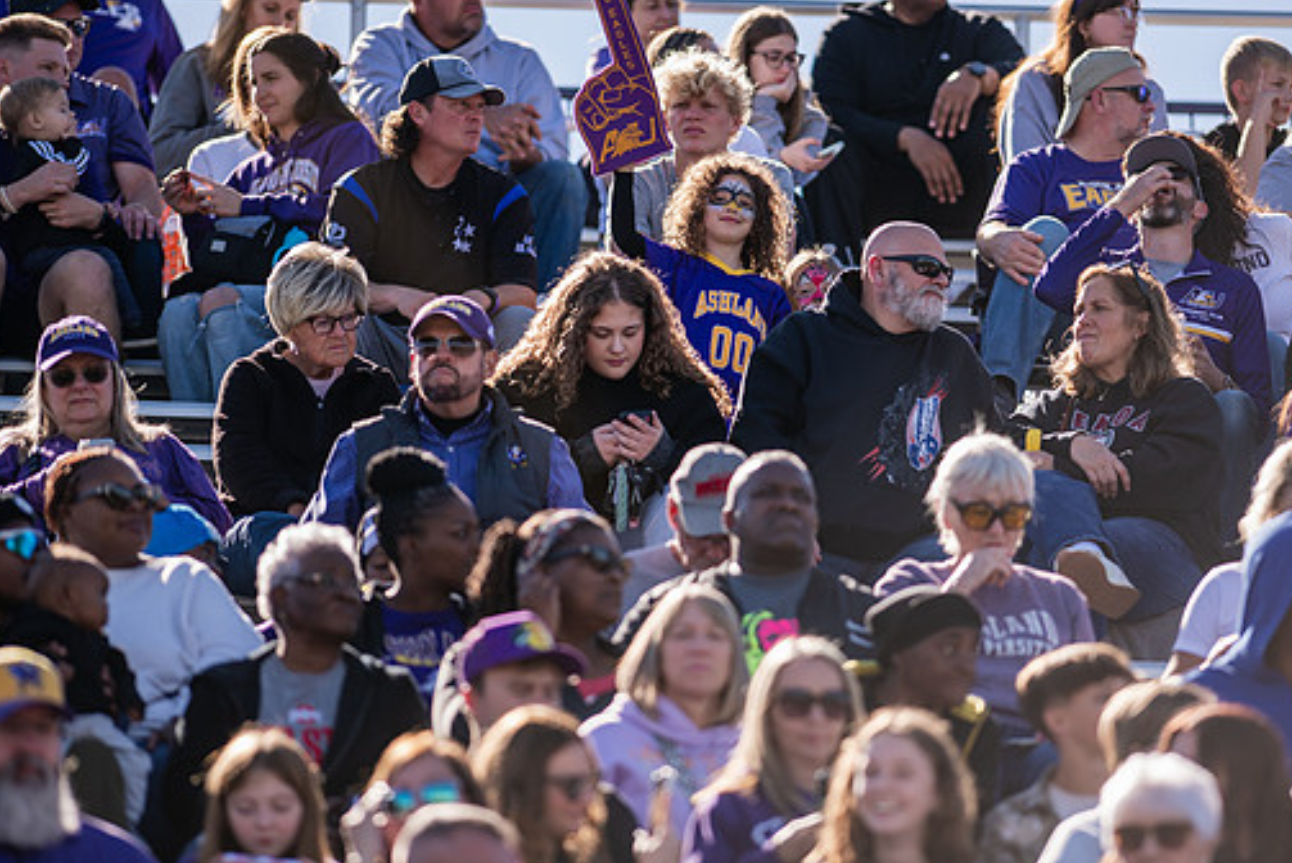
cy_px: 392
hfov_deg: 6.0
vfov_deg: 4.0
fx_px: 12424
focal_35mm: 346
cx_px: 711
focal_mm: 300
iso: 100
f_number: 3.2
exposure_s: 1/800
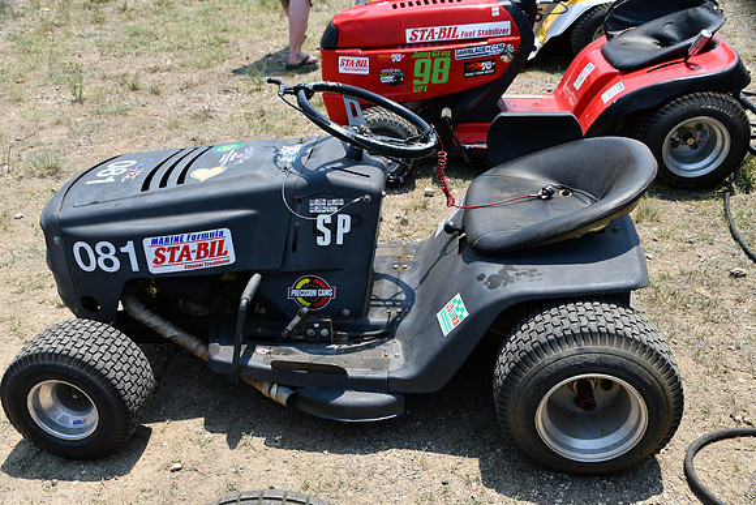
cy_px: 252
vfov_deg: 34.2
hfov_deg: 49.5
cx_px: 378
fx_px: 819
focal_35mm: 39
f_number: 8
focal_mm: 26
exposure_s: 1/250
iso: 100
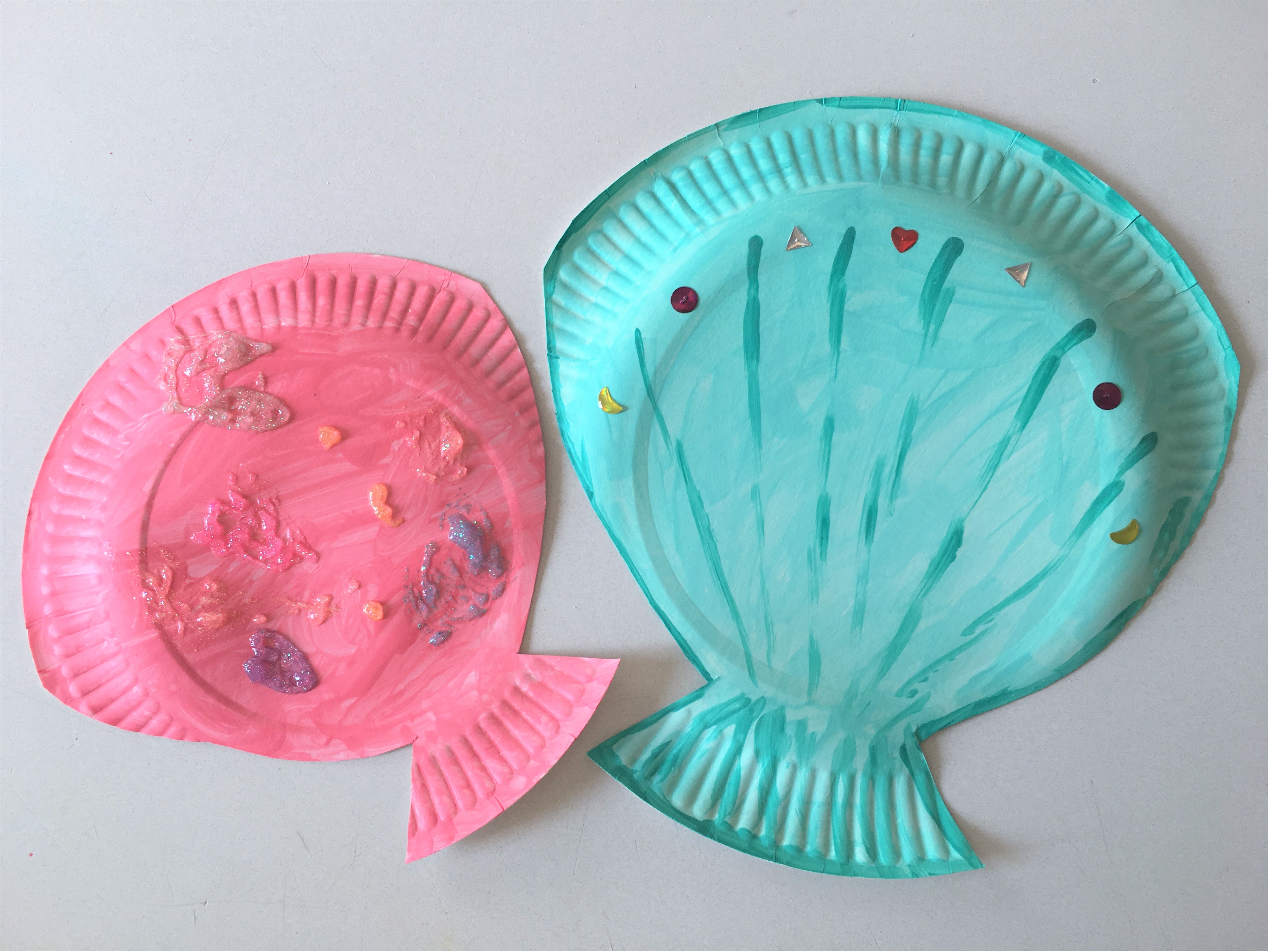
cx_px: 634
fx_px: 1062
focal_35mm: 29
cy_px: 476
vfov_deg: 48.2
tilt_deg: -81.2
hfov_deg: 61.7
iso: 25
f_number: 2.2
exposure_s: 1/50
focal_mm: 4.15
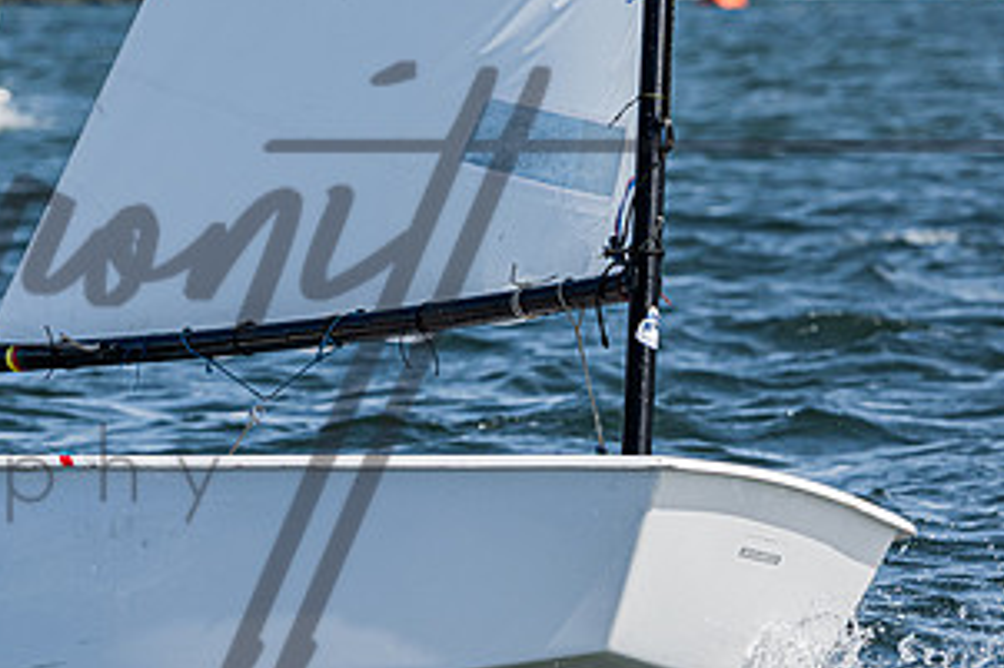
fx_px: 15441
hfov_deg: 3.7
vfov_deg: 2.5
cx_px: -286
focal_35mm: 554
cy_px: 189
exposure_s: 1/1000
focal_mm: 210
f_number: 8
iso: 320
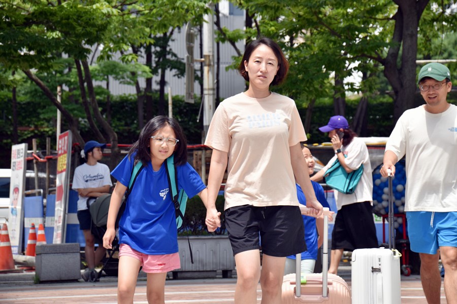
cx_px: 228
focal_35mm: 158
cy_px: 152
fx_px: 1999
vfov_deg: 8.7
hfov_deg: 13.0
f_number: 8
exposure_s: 1/250
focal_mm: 105
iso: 200
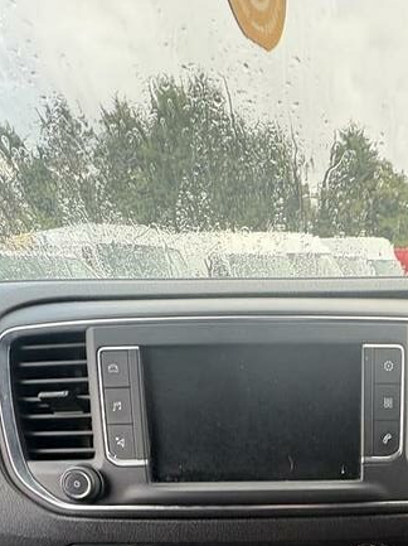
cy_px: 562
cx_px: 319
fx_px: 456
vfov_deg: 48.8
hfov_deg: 46.0
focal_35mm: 29
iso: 200
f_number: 2.2
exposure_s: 1/99
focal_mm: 2.22
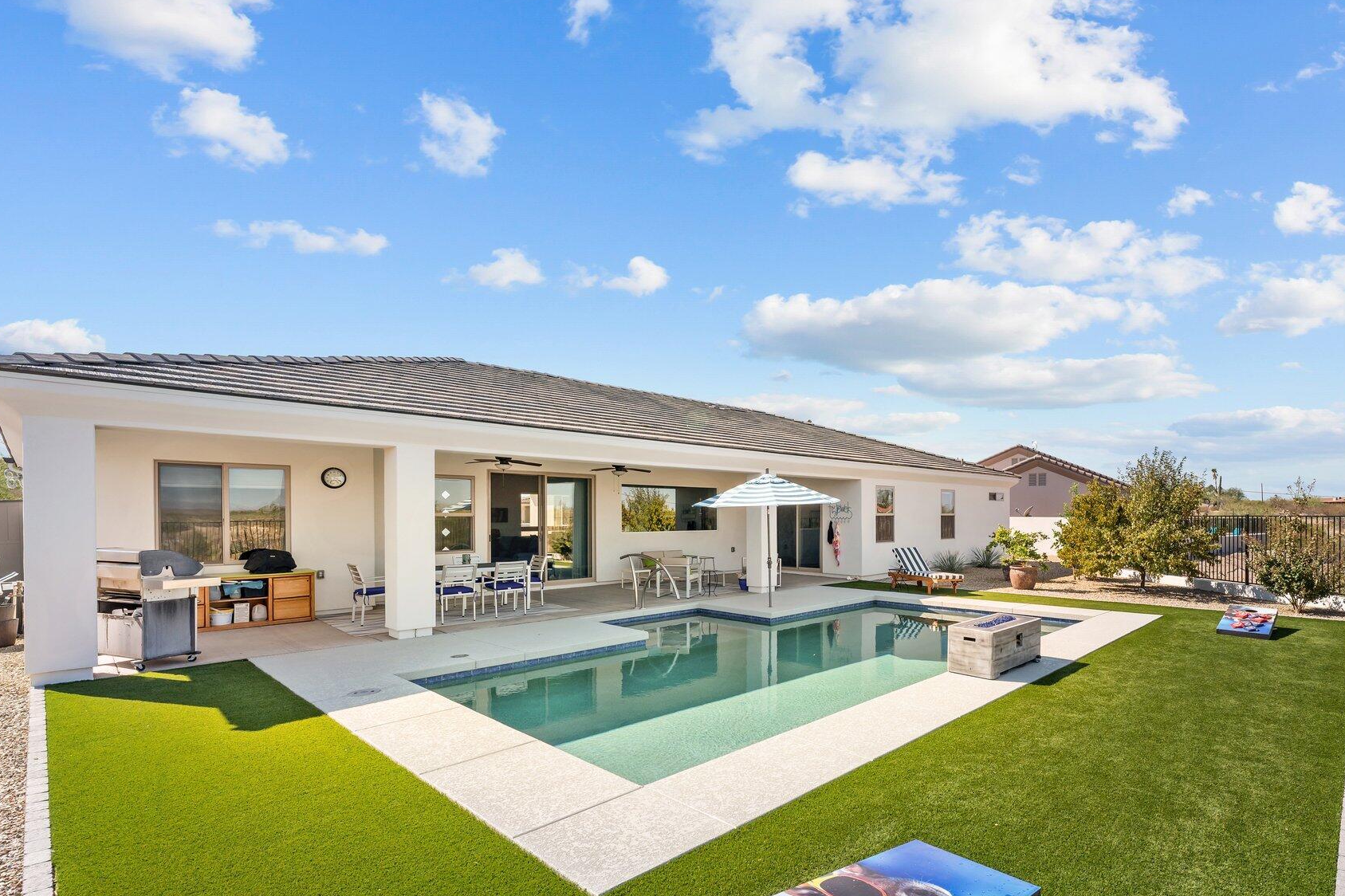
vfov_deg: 69.8
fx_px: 635
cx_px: 808
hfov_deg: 92.1
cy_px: 534
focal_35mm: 17
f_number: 8
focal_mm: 14
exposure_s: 1/1250
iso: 400
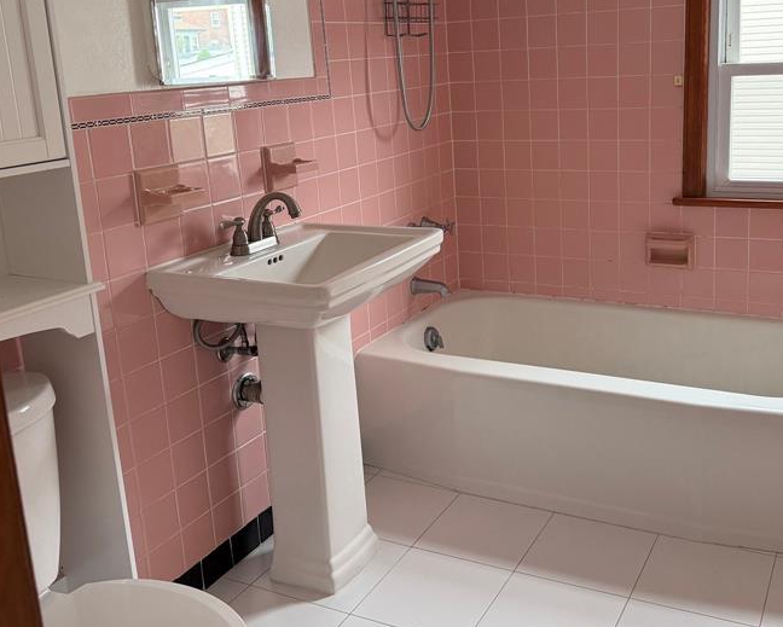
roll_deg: +2.9
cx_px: 480
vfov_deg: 39.8
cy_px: 226
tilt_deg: -11.4
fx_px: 858
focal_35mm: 37
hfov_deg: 48.7
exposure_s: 1/189
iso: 200
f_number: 1.78
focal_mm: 6.76
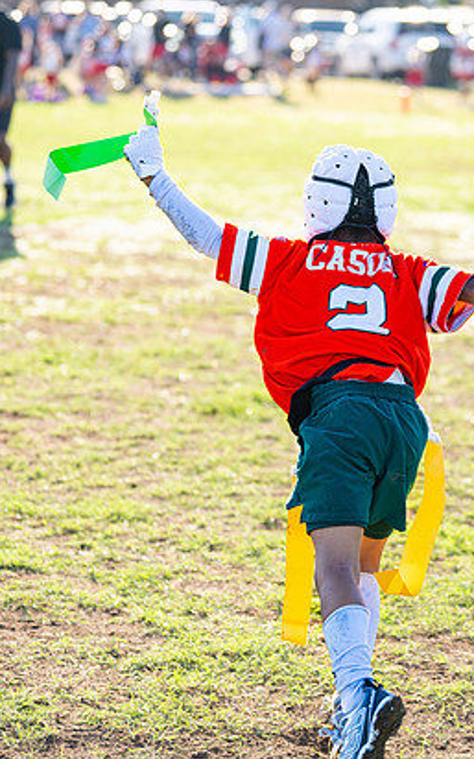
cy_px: 344
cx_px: 314
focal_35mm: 119
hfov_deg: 11.0
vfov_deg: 17.5
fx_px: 2459
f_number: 2.8
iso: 250
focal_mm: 70
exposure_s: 1/2000
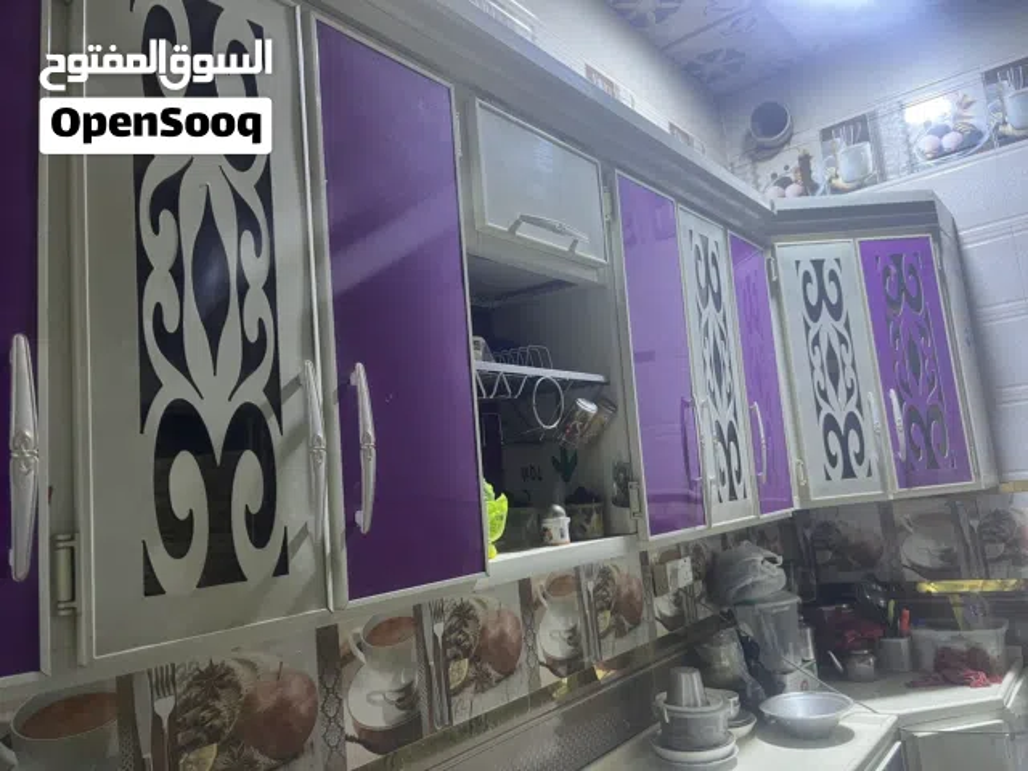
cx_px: 514
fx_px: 772
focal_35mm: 26
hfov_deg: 67.3
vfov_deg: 53.1
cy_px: 386
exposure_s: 1/50
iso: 250
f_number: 1.6
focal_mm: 5.1
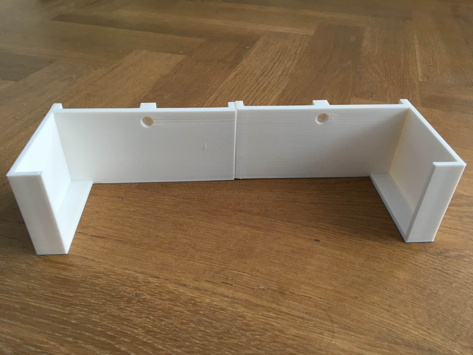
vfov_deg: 48.2
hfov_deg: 61.7
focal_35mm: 29
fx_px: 396
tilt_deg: -36.3
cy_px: 178
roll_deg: -1.4
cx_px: 236
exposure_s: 1/33
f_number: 2.2
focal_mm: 4.15
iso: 100
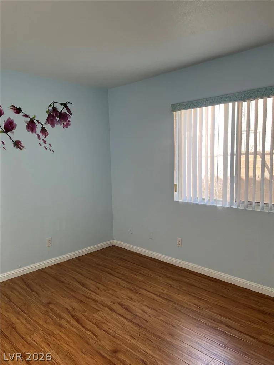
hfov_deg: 53.1
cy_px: 182
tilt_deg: -6.9
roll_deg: +1.1
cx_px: 137
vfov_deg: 67.3
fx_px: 274
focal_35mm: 26
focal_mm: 5.7
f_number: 1.5
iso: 80
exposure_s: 1/121
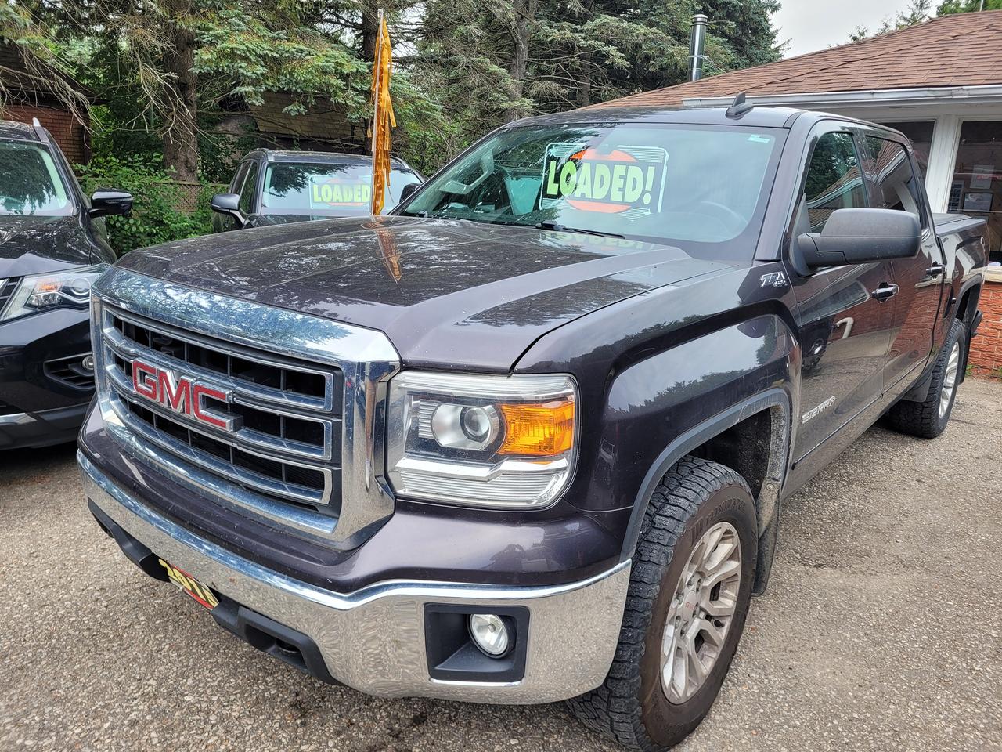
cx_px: 501
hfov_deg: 67.3
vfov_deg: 53.1
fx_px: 753
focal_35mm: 26
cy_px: 376
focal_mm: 5.4
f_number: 1.8
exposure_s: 1/485
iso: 40
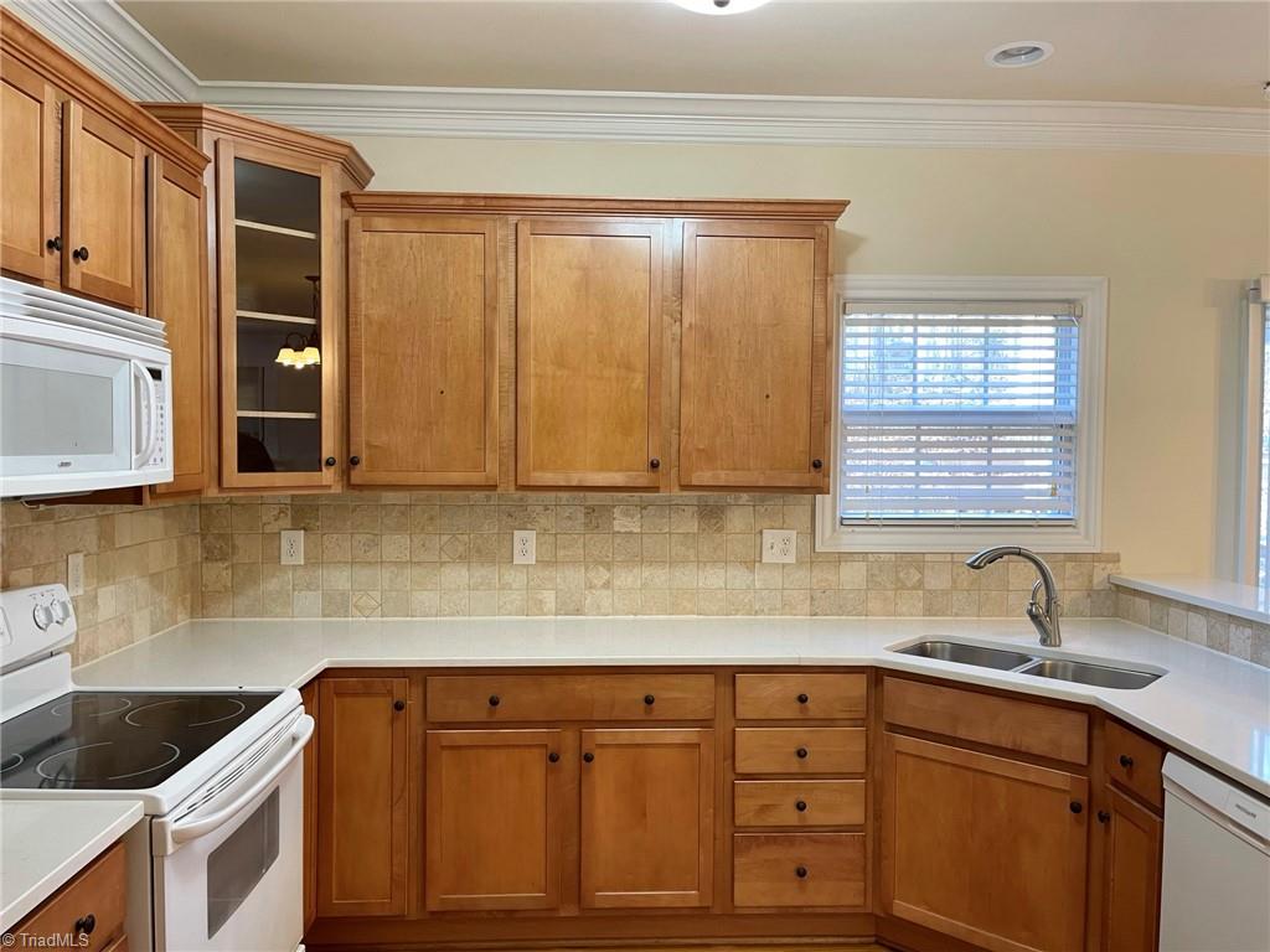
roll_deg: -0.5
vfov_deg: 53.1
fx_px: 954
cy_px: 476
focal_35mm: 26
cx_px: 635
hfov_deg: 67.3
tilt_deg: -2.5
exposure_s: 1/60
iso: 100
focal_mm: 5.1
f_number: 1.6
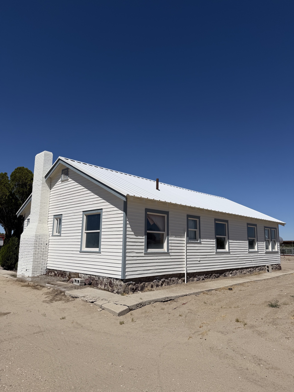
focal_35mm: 24
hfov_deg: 56.8
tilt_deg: +9.1
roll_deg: -1.3
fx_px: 272
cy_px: 196
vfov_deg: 71.6
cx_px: 147
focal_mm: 6.76
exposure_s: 1/14286
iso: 80
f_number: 1.78
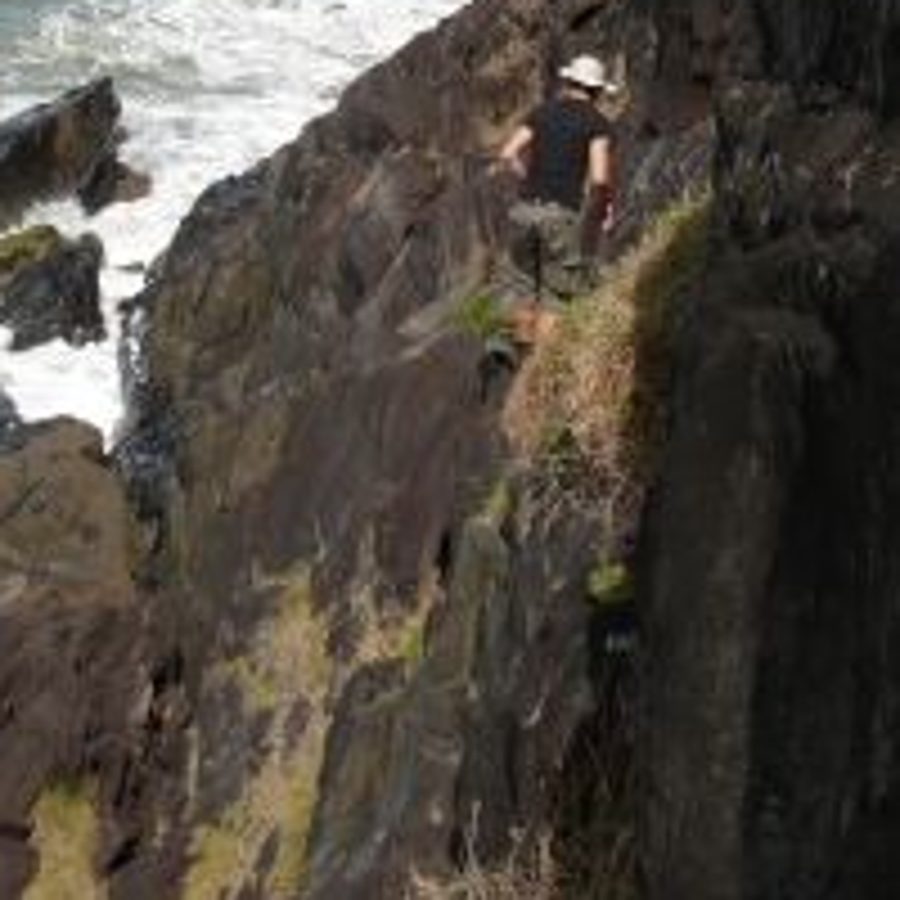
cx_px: 256
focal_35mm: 68
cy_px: 176
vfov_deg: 24.9
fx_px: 2000
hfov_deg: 25.1
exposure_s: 1/400
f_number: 6.3
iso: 100
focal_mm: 7.4
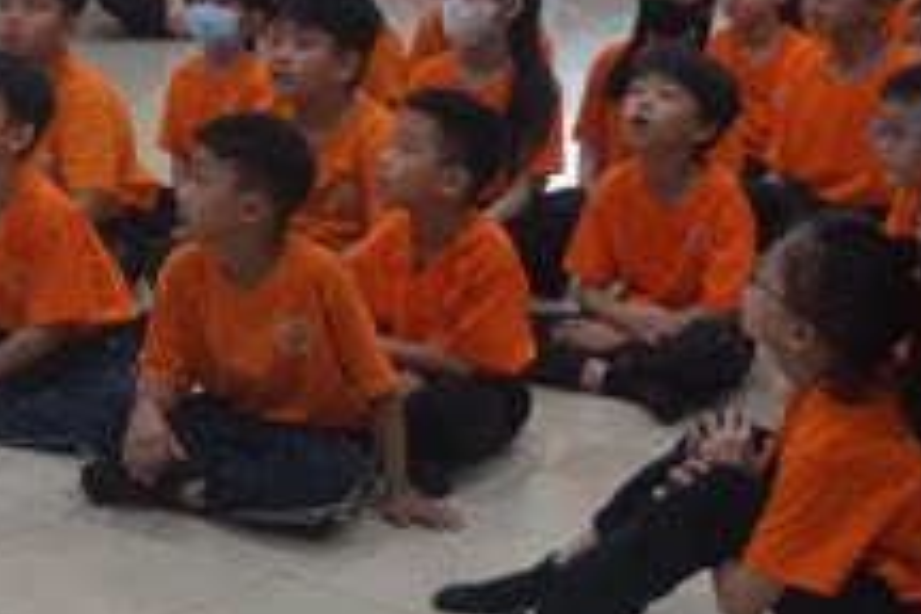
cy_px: 324
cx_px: 239
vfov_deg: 13.7
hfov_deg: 20.3
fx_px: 2558
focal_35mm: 100
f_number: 5
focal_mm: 30
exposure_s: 1/160
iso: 2000
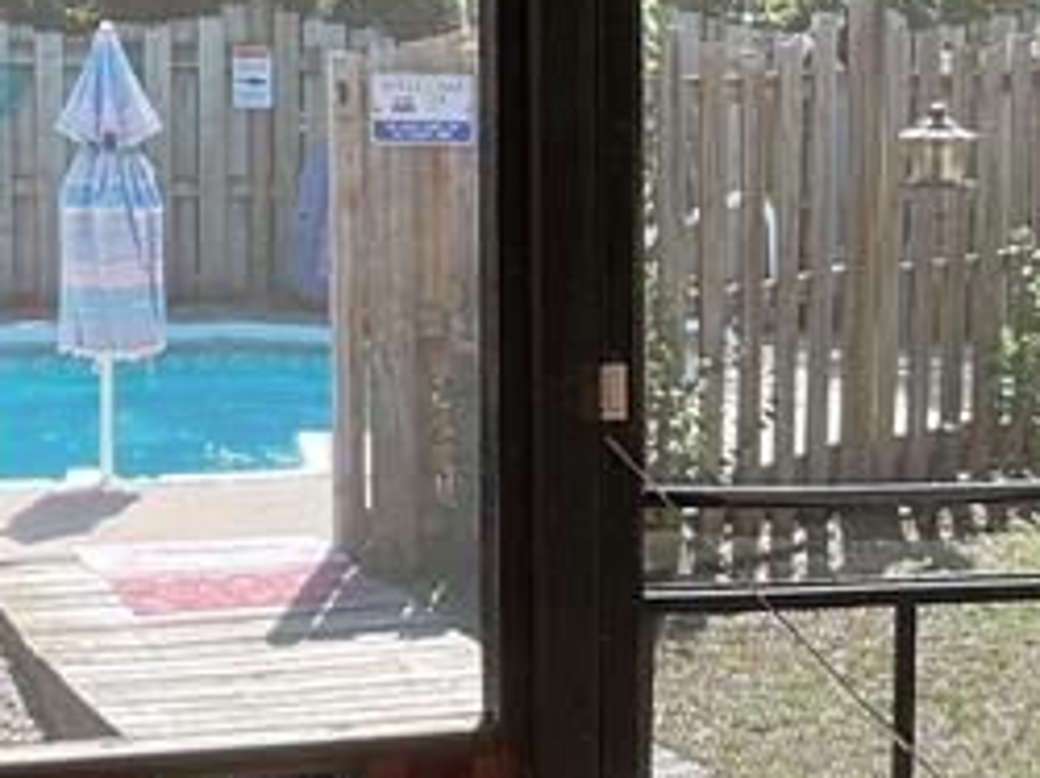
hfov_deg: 16.4
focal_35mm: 119
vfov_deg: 12.4
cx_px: 832
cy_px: 474
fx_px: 3572
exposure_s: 1/362
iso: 16
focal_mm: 3
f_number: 1.8
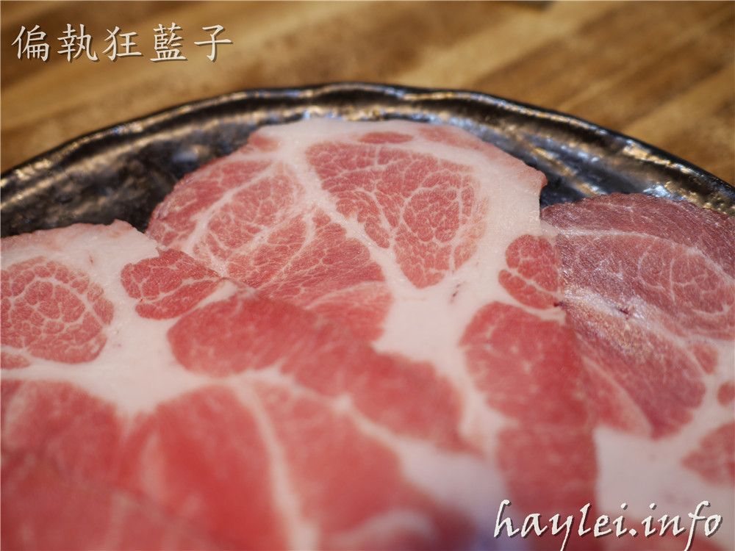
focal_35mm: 30
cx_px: 368
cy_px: 276
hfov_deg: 60.0
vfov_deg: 46.8
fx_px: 637
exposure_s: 1/80
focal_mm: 15
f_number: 2
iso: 200
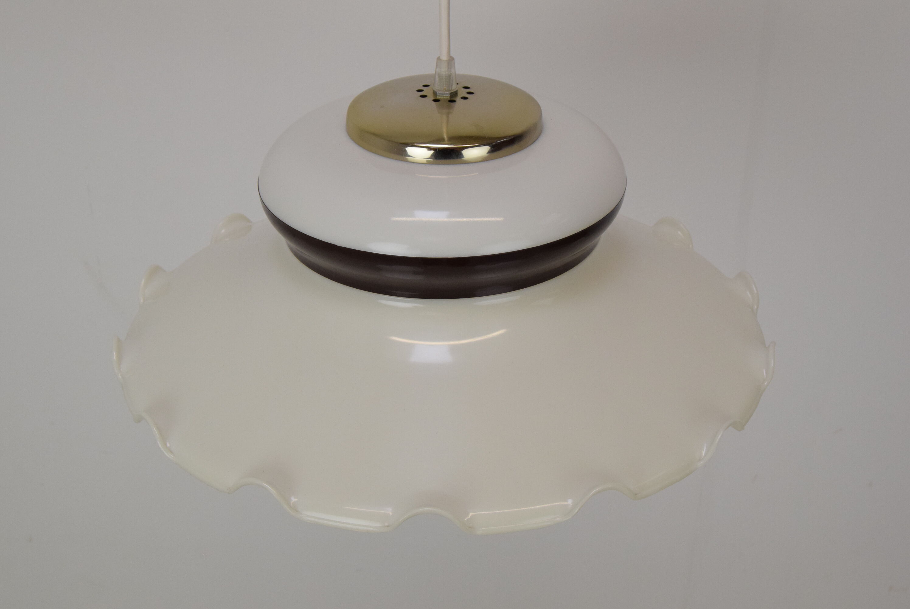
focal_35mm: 51
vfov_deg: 26.5
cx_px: 455
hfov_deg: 38.9
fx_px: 1290
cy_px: 304
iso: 1600
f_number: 9
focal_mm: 34
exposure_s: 1/320
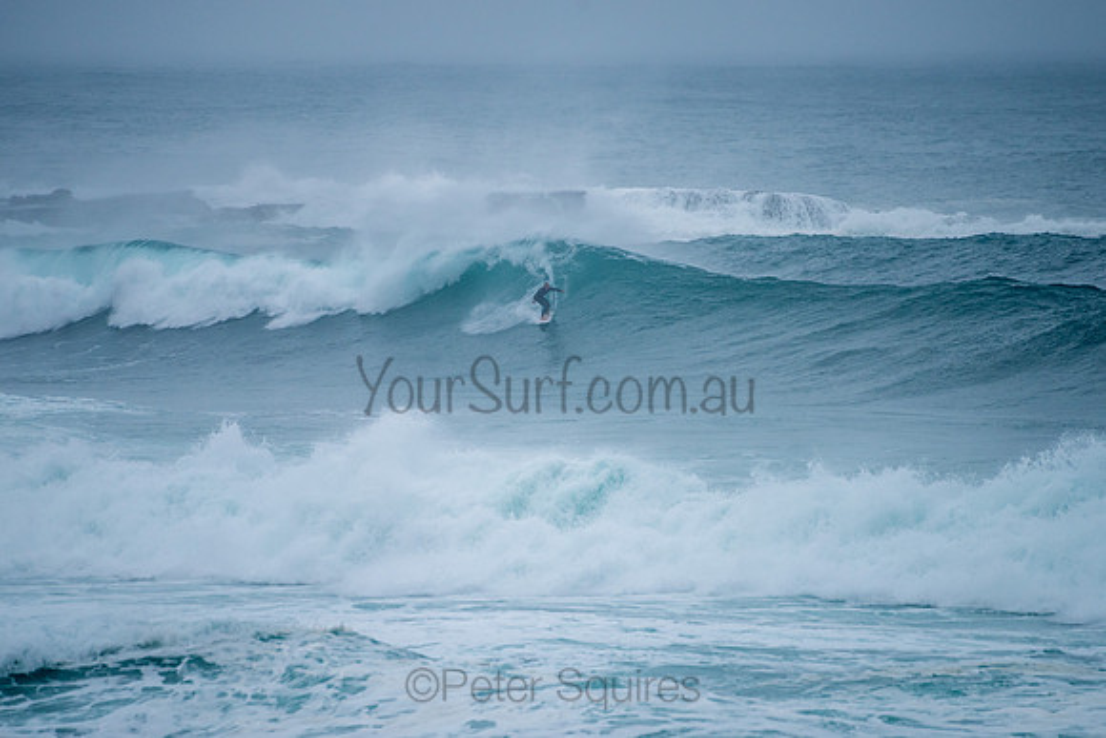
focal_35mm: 613
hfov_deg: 3.4
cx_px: 530
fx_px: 18843
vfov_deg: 2.2
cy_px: 341
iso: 320
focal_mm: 500
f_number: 5.6
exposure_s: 1/1250
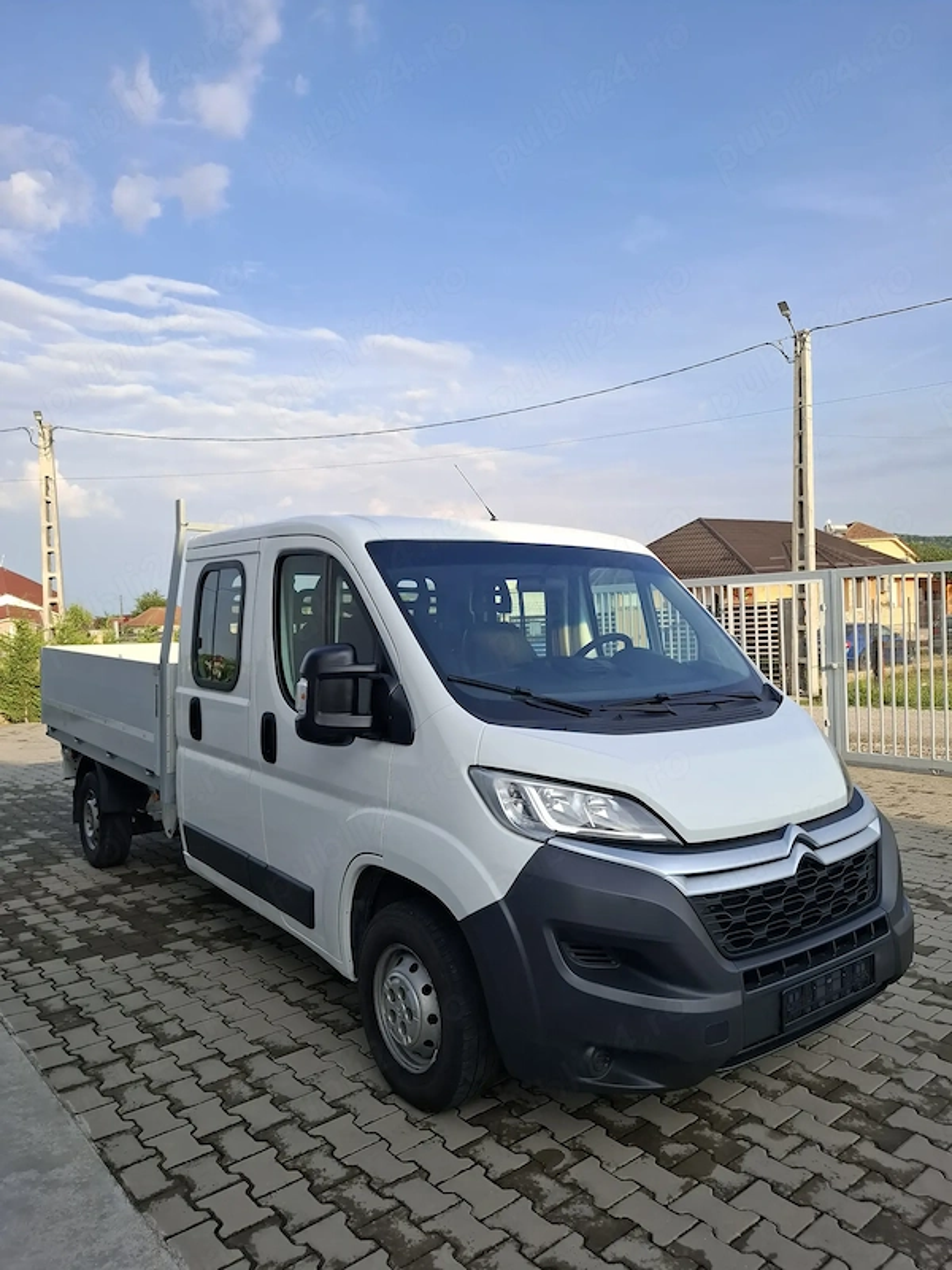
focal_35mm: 23
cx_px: 476
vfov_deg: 73.9
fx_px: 843
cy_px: 635
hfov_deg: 58.9
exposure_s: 1/943
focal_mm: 5.54
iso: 50
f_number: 1.8
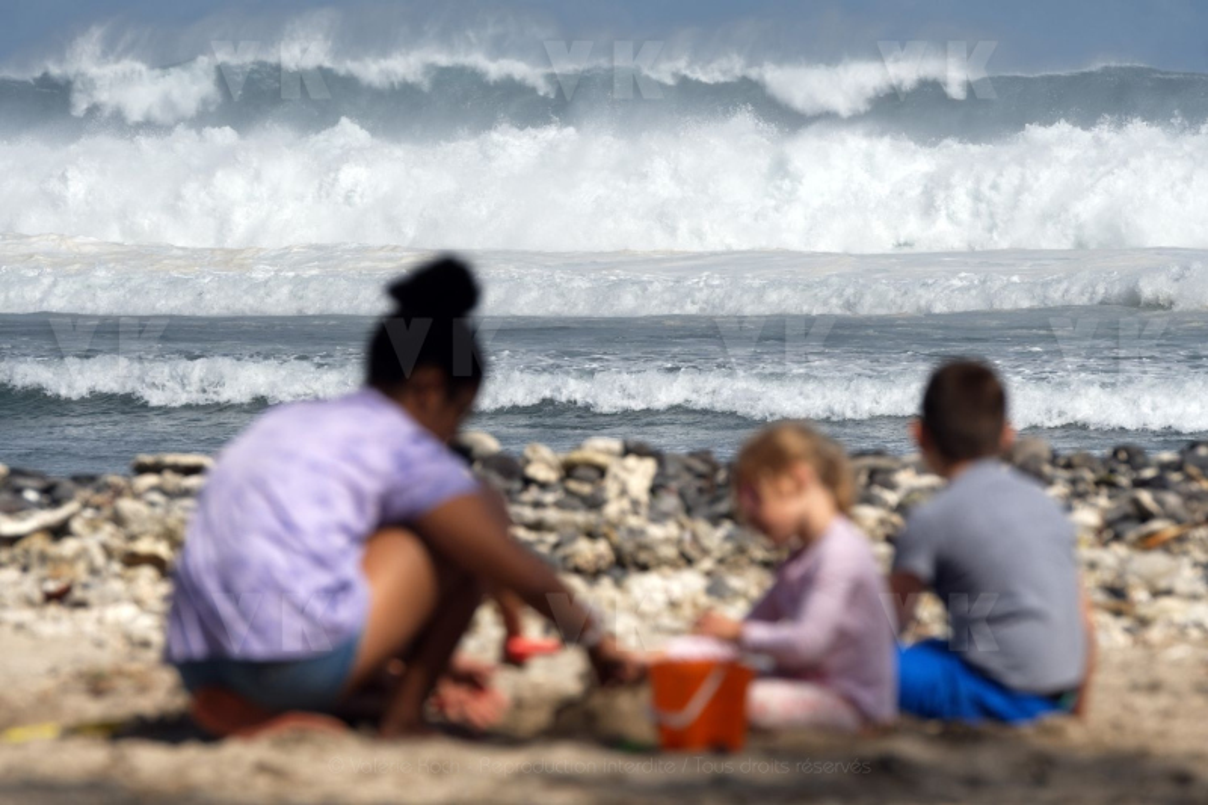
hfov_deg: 6.9
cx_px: 604
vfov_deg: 4.6
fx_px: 10064
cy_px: 402
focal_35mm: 300
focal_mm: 200
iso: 100
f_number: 6.3
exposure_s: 1/1250
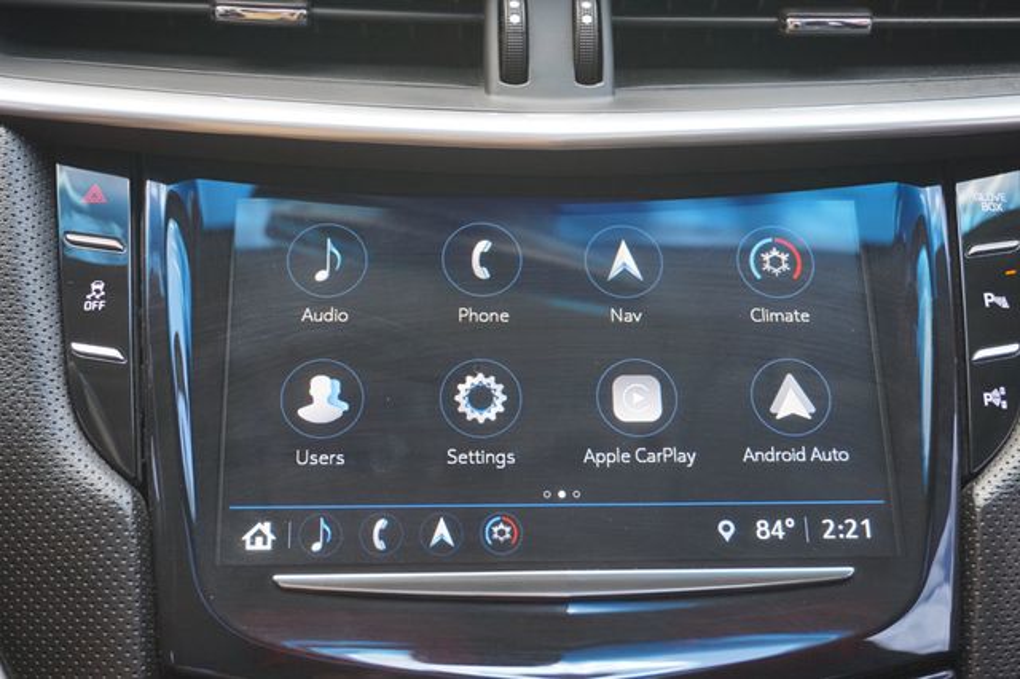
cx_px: 510
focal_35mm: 45
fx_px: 1274
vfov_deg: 29.8
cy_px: 340
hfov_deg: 43.6
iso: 250
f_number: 5
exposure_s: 1/60
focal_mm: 30
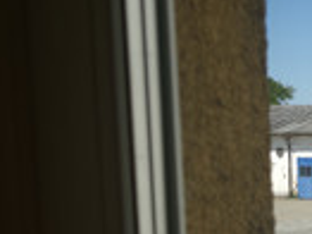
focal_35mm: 88
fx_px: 792
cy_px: 209
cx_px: 564
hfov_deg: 17.8
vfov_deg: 16.5
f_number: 1.67
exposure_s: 1/3030
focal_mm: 8.71
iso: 50
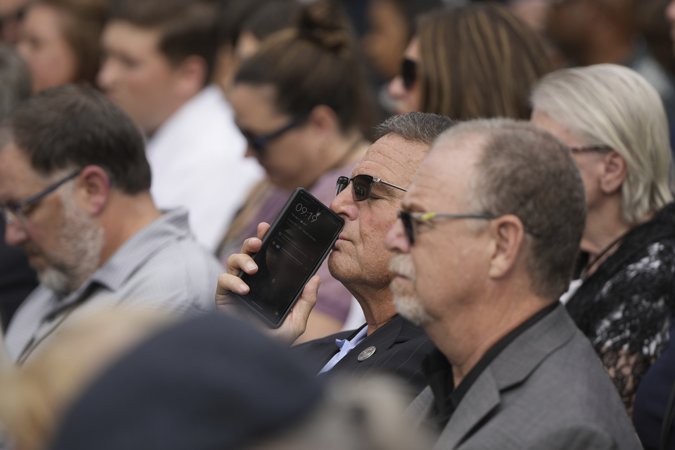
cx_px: 338
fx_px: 5193
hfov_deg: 7.4
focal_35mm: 277
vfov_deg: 5.0
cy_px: 225
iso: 125
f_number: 2.8
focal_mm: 185
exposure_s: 1/1250
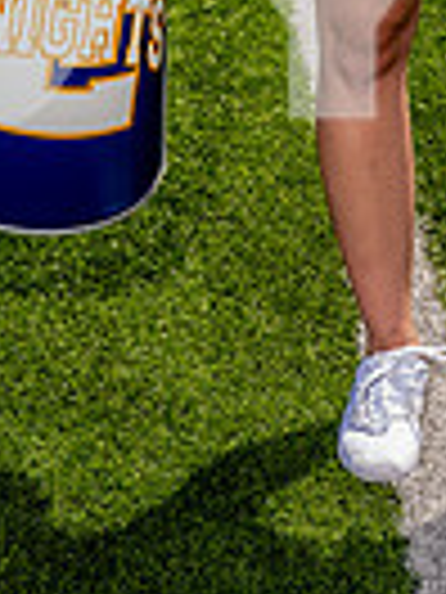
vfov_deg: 12.1
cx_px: 451
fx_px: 2646
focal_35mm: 154
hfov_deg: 9.6
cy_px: -333
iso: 100
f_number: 7.1
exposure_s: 1/250
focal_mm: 47
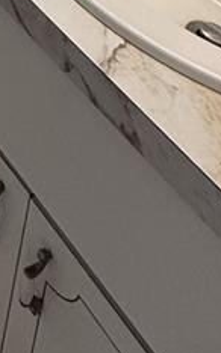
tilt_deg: -16.6
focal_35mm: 76
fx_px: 733
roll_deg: -1.0
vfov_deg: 17.7
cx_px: -279
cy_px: -374
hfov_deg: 13.5
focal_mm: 2.22
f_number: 2.2
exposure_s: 1/120
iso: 160
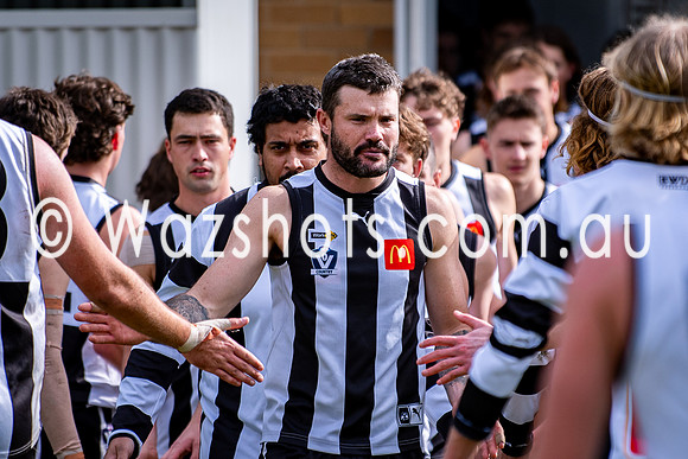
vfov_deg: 2.7
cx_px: 362
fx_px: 9761
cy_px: 260
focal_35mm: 511
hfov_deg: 4.0
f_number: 2.8
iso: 110
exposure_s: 1/2000
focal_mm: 200
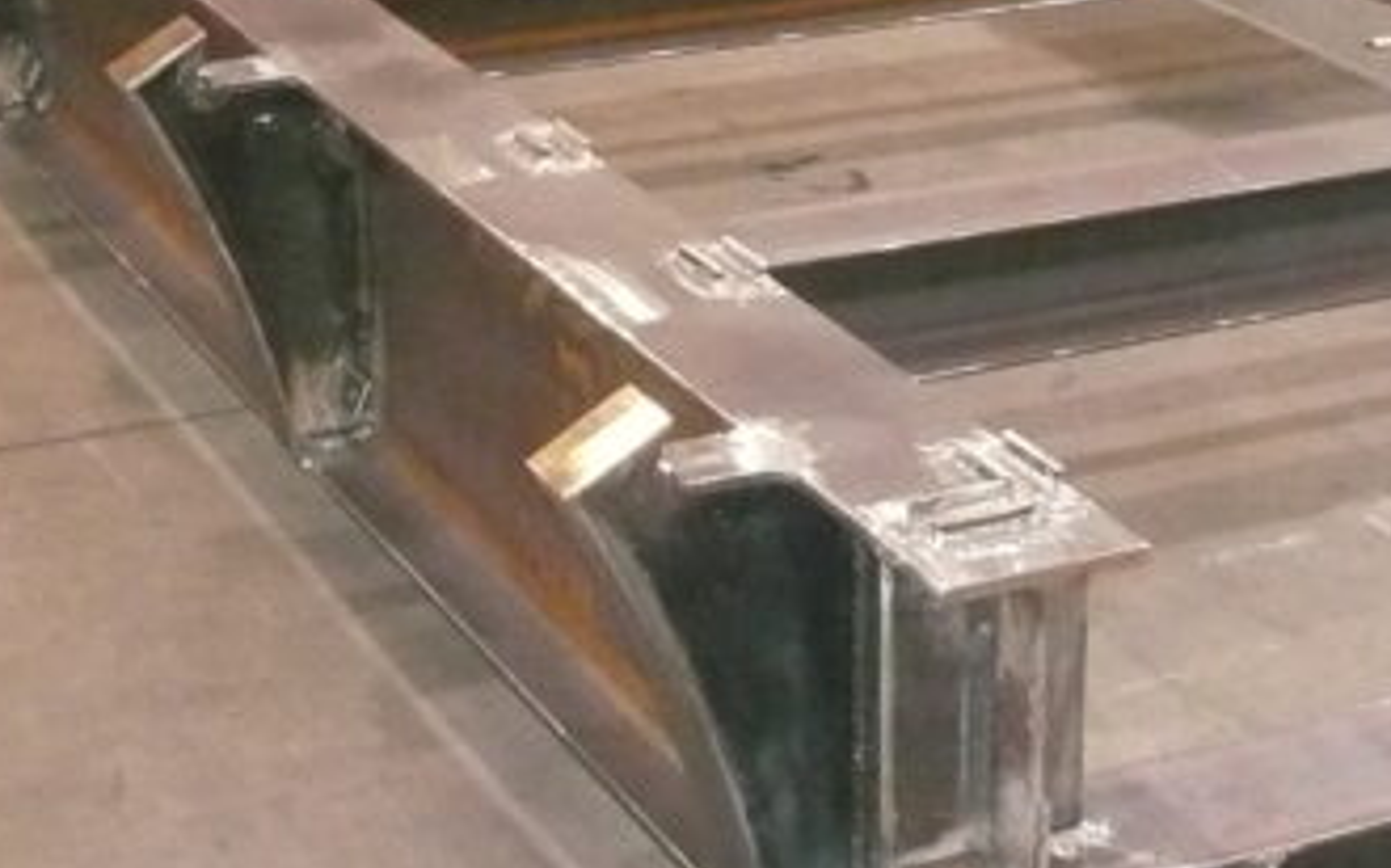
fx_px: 3486
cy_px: -164
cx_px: 818
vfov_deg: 13.8
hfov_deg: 22.5
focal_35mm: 92
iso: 400
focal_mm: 4.6
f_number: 2.8
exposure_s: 1/30
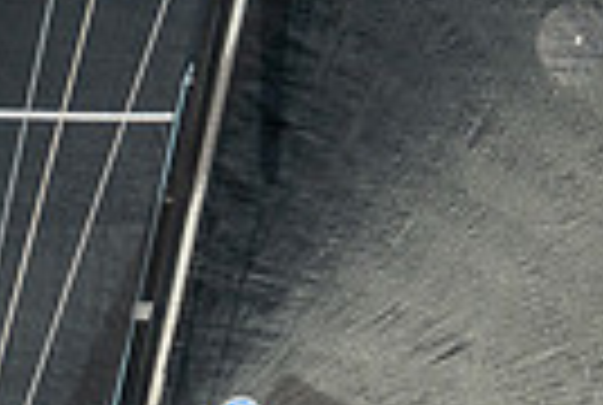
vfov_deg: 1.2
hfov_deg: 1.7
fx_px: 19893
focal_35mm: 1185
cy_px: 374
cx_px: 373
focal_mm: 200
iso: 320
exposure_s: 1/640
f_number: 6.3
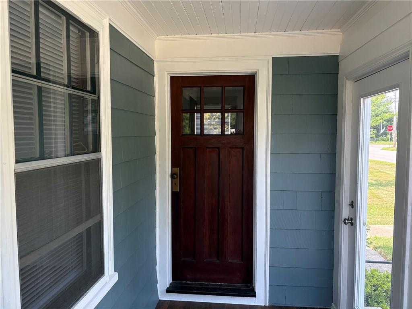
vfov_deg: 53.1
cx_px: 206
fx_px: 309
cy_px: 154
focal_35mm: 26
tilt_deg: -4.1
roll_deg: +0.7
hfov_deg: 67.3
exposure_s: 1/243
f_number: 1.6
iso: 125
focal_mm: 5.96
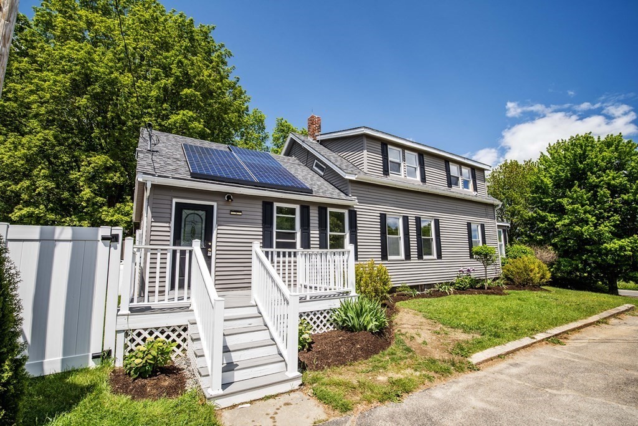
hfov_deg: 96.7
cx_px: 319
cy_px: 213
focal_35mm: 16
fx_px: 284
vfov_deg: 73.8
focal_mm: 16
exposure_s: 1/100
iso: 100
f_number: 9
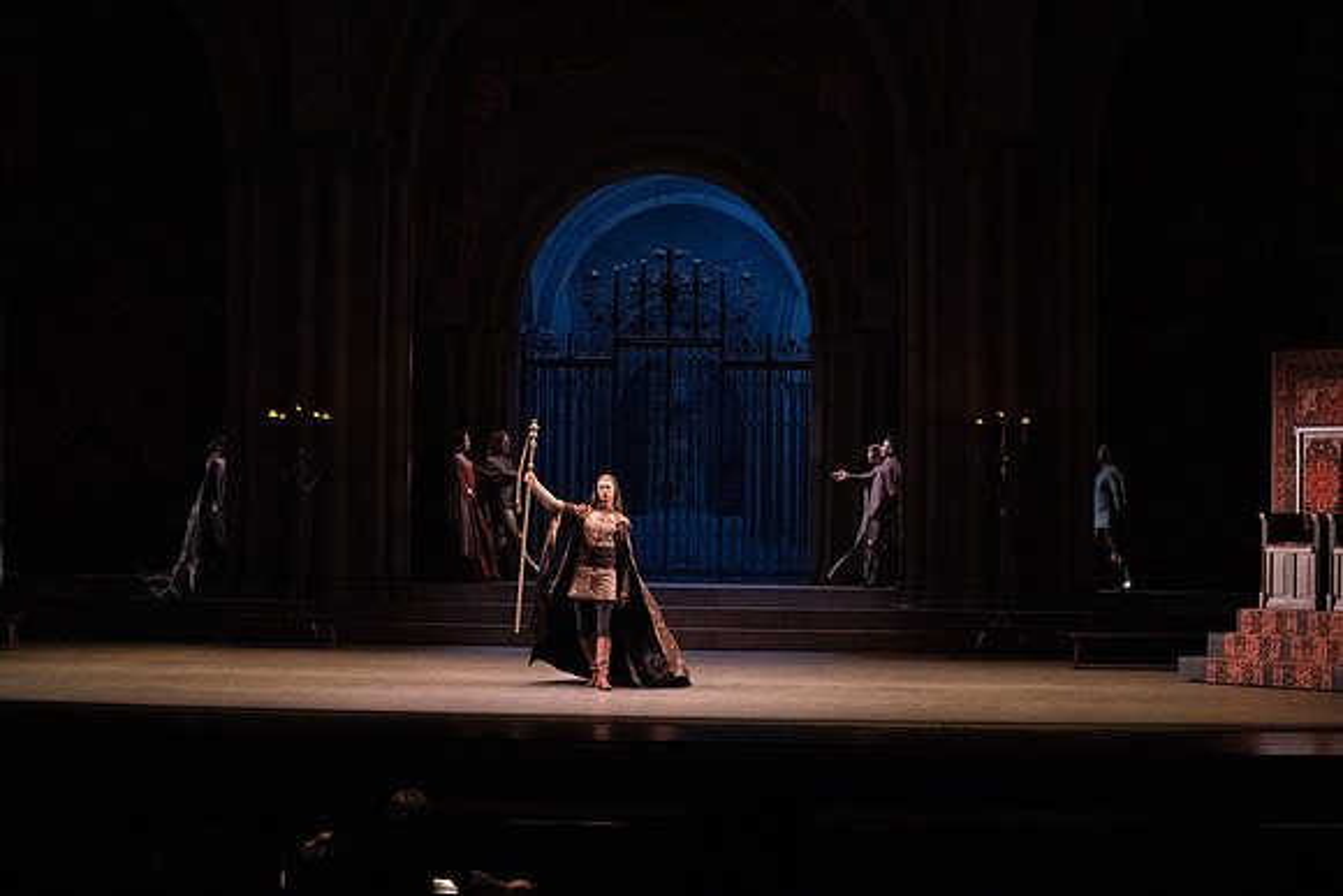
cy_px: 448
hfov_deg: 28.8
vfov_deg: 19.5
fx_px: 2612
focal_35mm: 70
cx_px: 672
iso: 20000
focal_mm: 70
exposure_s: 1/320
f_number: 6.3
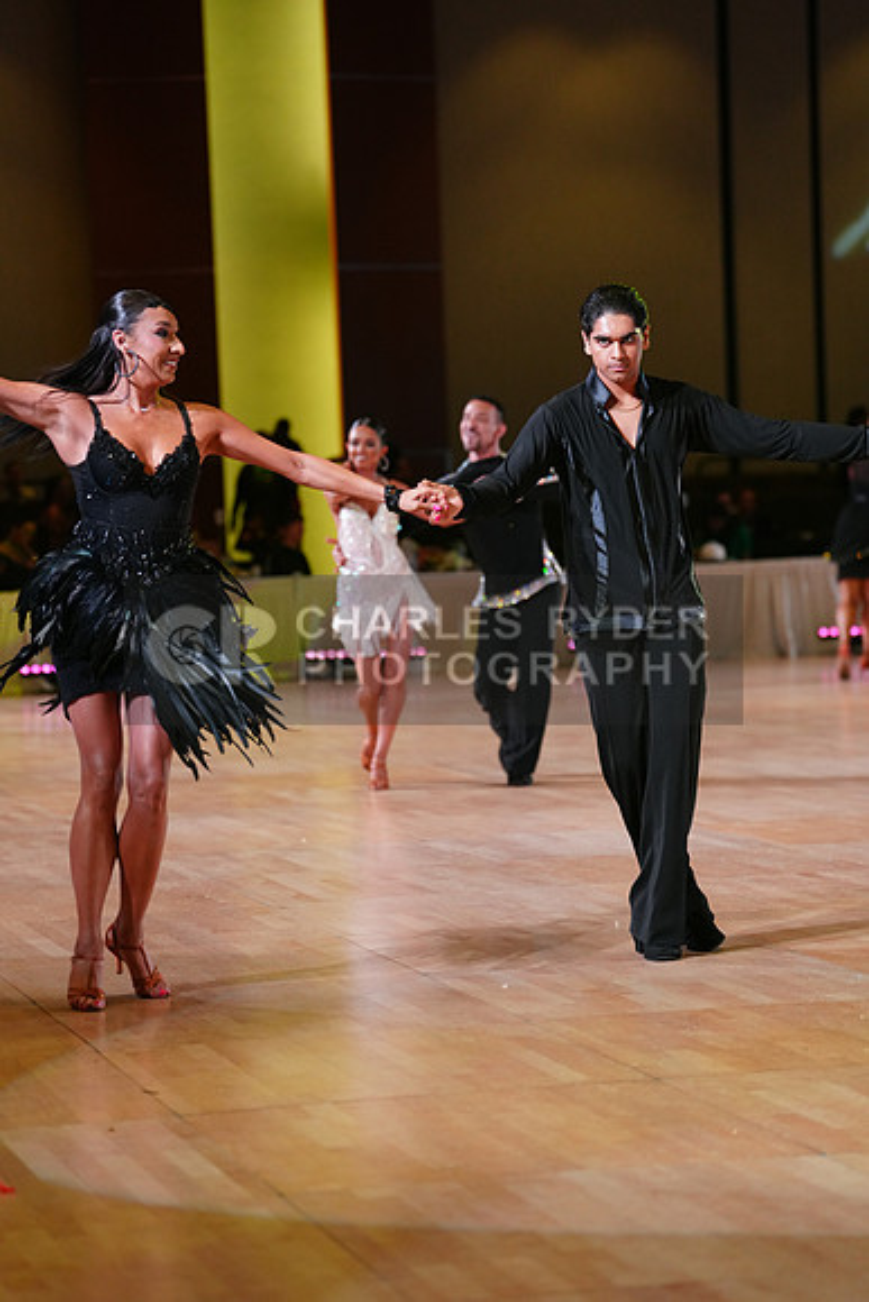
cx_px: 434
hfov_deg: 13.0
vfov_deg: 19.5
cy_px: 651
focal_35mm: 105
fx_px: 3799
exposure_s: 1/400
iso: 2000
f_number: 2.8
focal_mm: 105
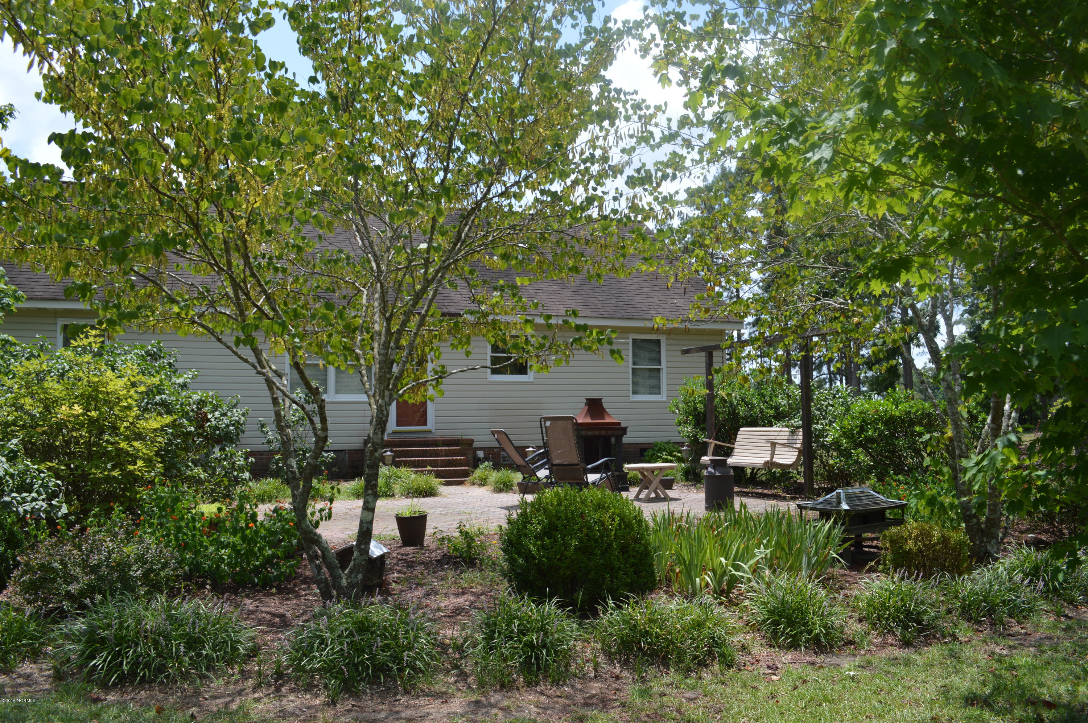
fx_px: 815
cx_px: 544
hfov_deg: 67.4
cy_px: 362
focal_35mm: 27
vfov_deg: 47.8
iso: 100
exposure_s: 1/200
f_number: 7.1
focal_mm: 18
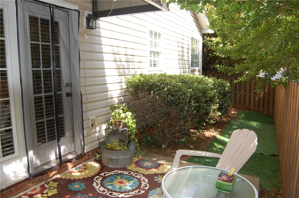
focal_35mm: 27
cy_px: 99
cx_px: 150
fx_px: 224
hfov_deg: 67.4
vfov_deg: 47.8
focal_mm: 18
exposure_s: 1/500
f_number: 4
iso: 400
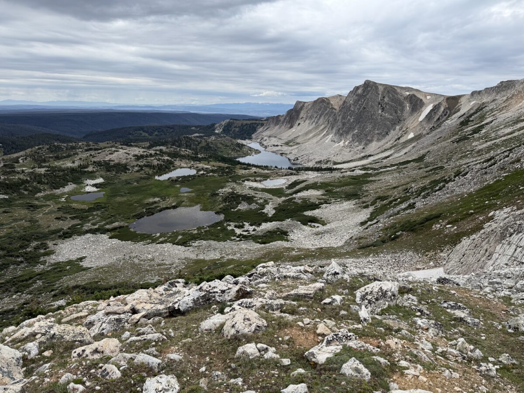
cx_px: 262
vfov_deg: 56.8
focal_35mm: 24
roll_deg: +0.0
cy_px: 196
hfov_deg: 71.6
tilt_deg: -14.3
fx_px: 363
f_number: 1.78
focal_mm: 6.76
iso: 80
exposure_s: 1/4167
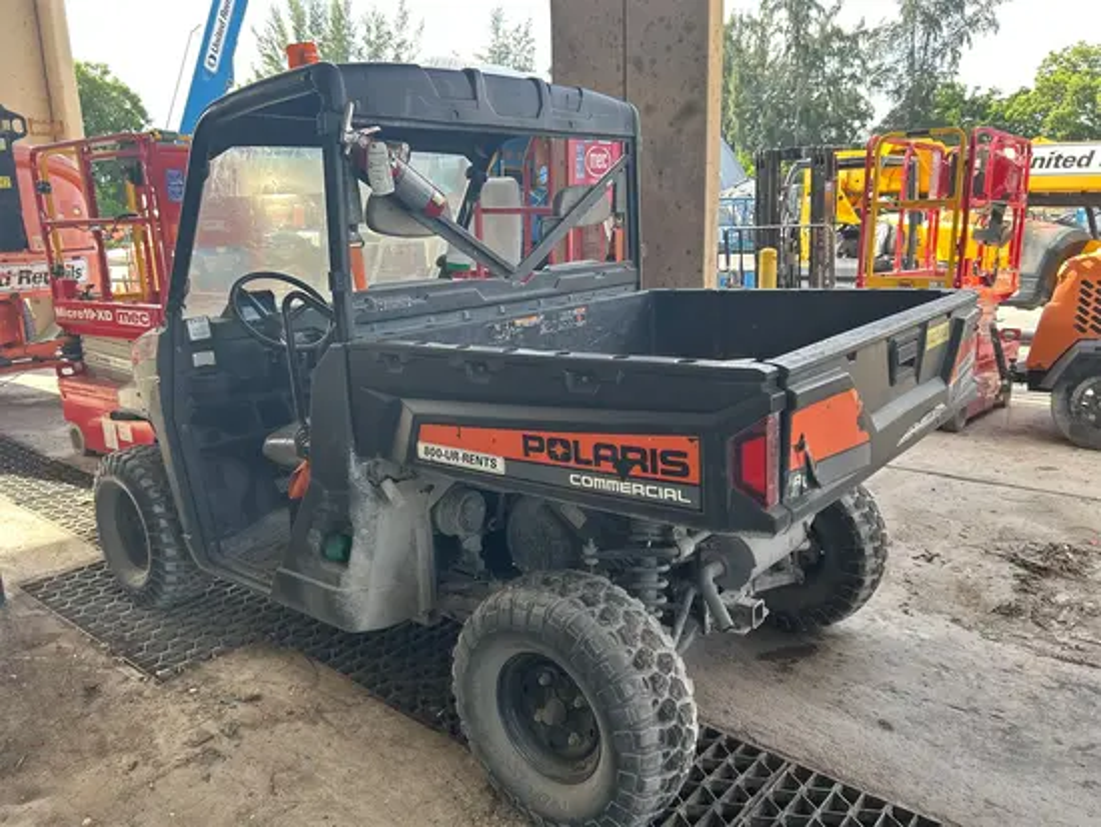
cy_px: 414
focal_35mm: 26
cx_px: 550
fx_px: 827
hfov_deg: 67.3
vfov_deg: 53.1
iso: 40
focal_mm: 5.7
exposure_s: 1/279
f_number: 1.5
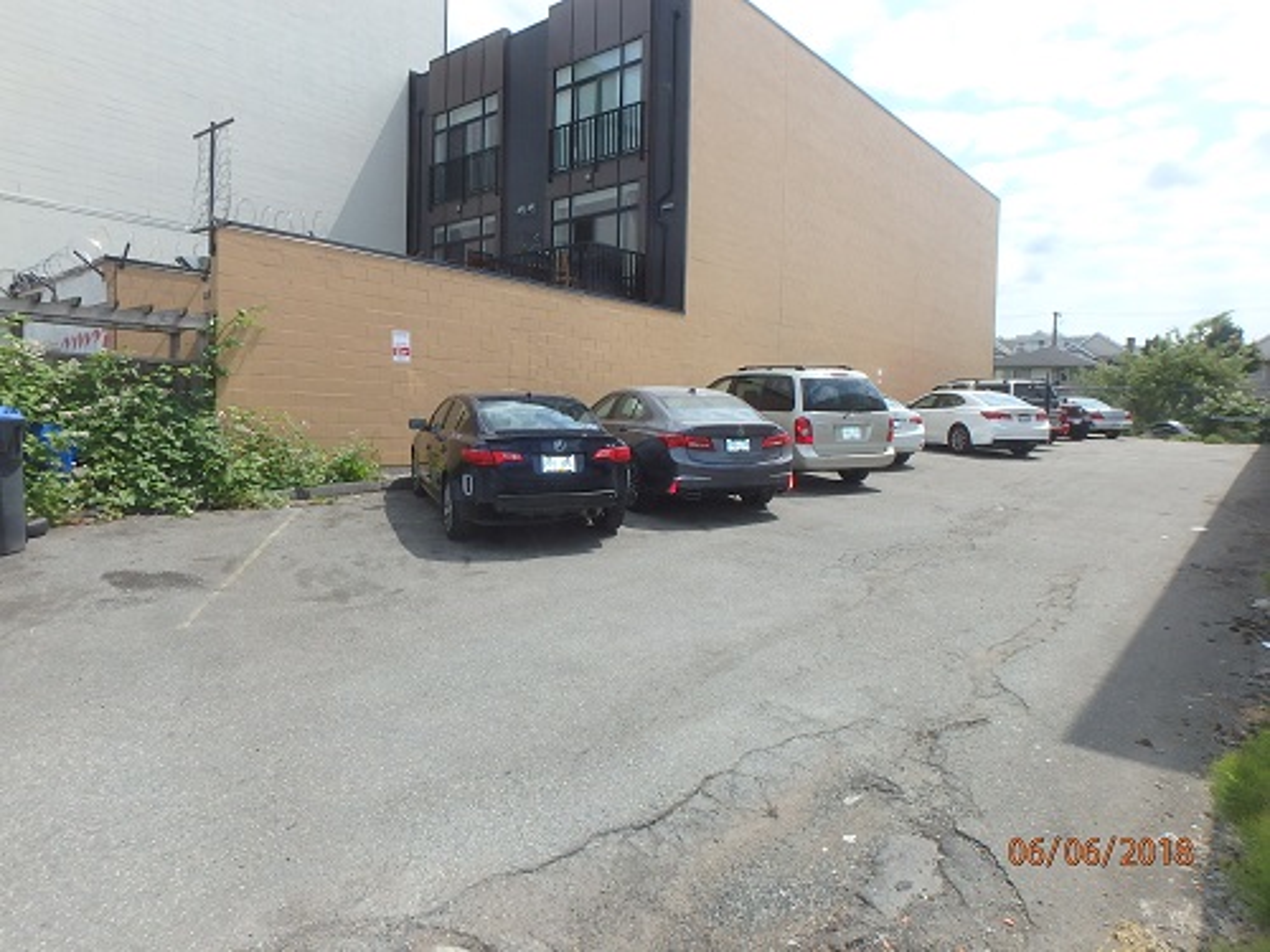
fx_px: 770
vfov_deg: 63.4
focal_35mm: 21
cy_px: 476
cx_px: 635
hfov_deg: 79.0
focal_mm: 3.7
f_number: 6
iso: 125
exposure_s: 1/400
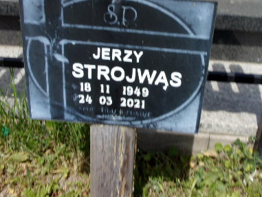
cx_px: 140
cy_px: 56
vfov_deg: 30.5
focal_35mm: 47
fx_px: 356
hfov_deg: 40.4
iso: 80
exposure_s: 1/75
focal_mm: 5.1
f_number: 10.8
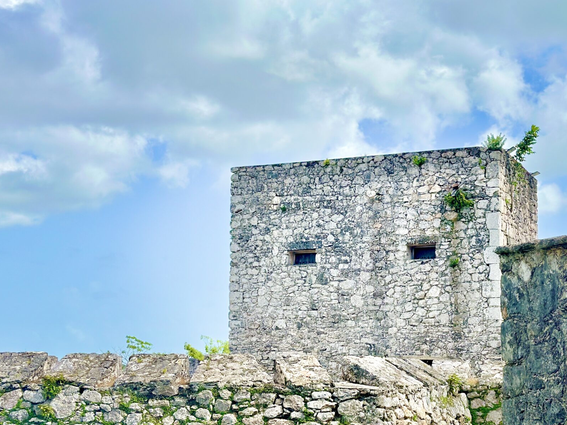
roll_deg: +0.0
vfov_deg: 23.6
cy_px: 257
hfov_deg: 31.1
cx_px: 334
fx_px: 1015
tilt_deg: +4.9
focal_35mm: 62
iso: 100
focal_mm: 6.86
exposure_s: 1/8197
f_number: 1.78
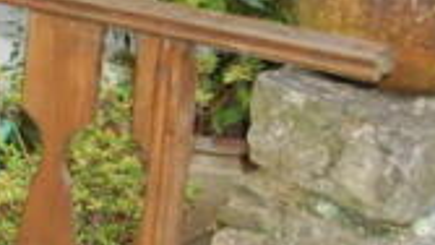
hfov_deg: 17.0
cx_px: -263
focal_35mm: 111
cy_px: 43
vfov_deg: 10.9
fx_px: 1281
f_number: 3.5
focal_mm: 18
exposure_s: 1/60
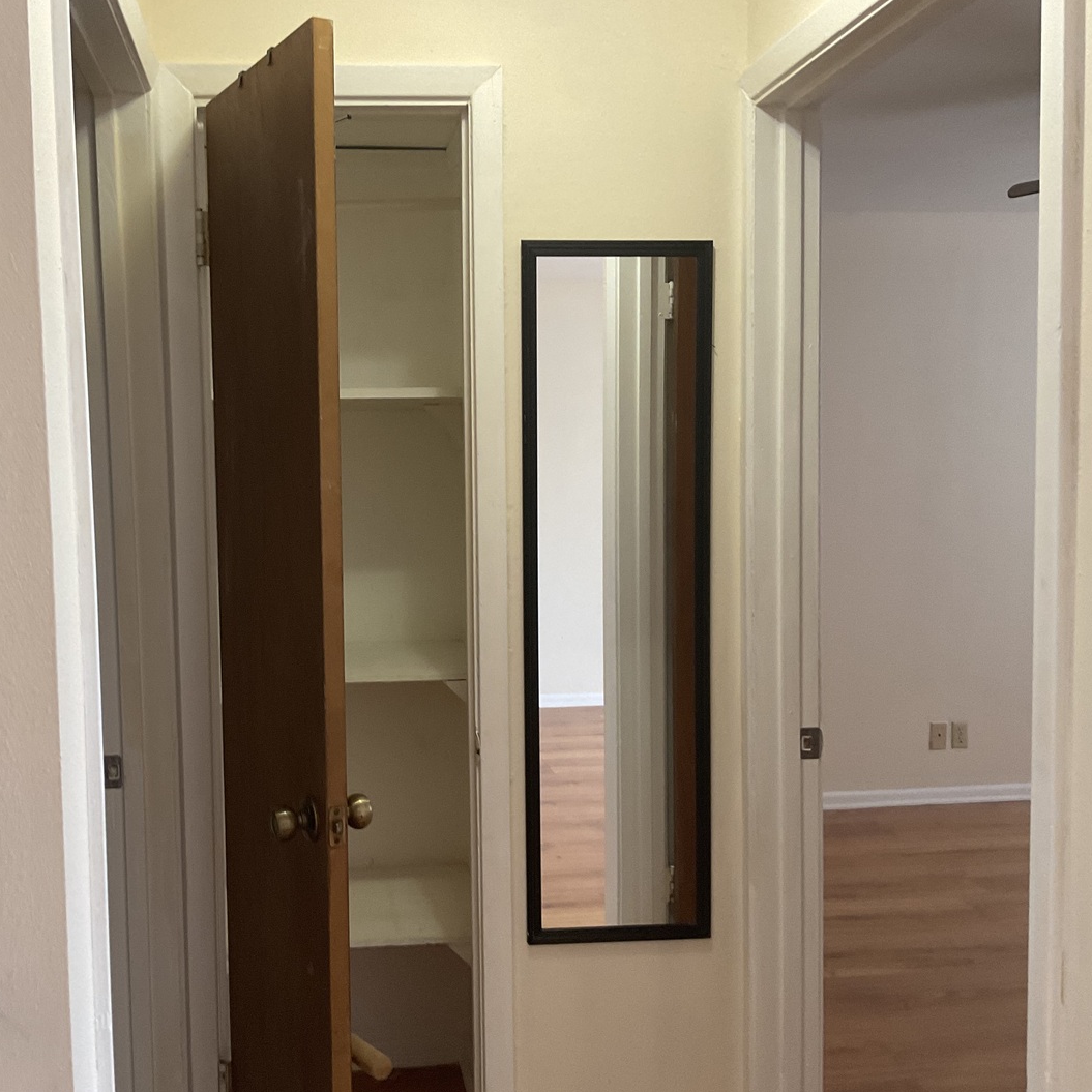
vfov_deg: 47.2
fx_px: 1249
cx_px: 408
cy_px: 555
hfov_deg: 46.8
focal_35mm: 35
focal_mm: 3
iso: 125
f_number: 1.8
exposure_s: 1/60
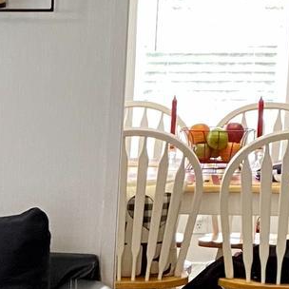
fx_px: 1464
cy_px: 384
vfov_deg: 11.0
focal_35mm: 155
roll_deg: -0.1
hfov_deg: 10.9
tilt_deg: -16.3
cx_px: -125
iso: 200
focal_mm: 4.25
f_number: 1.8
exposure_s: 1/60
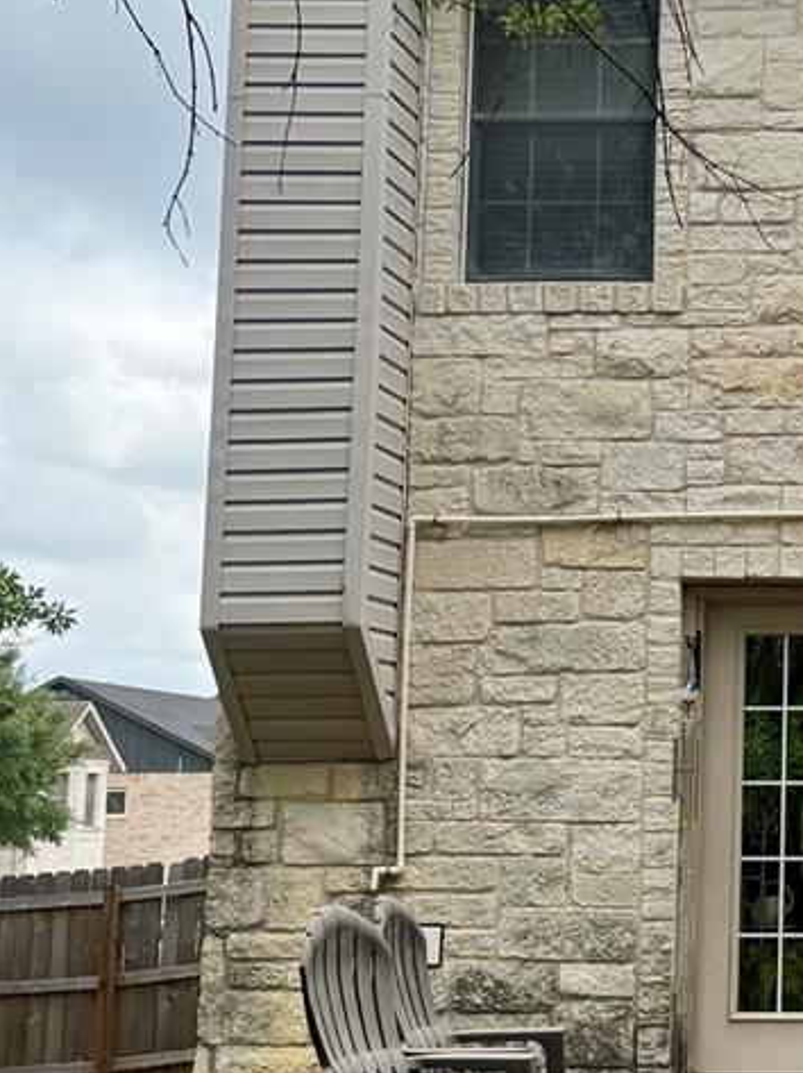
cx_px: 978
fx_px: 2416
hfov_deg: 17.9
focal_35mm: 78
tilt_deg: +9.6
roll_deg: -0.3
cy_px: 467
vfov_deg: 25.0
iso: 80
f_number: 1.78
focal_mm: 6.76
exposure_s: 1/2801
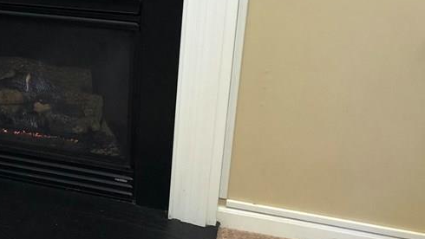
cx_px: -5
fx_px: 744
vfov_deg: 18.2
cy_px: 72
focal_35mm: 66
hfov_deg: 29.6
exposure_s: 1/17
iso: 40
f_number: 1.8
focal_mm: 3.99
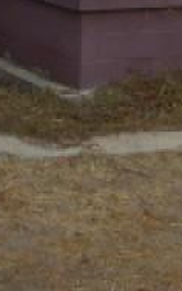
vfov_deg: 13.9
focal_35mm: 144
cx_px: 106
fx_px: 1139
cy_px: -104
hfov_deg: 9.1
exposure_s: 1/800
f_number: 3.3
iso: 80
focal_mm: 4.3
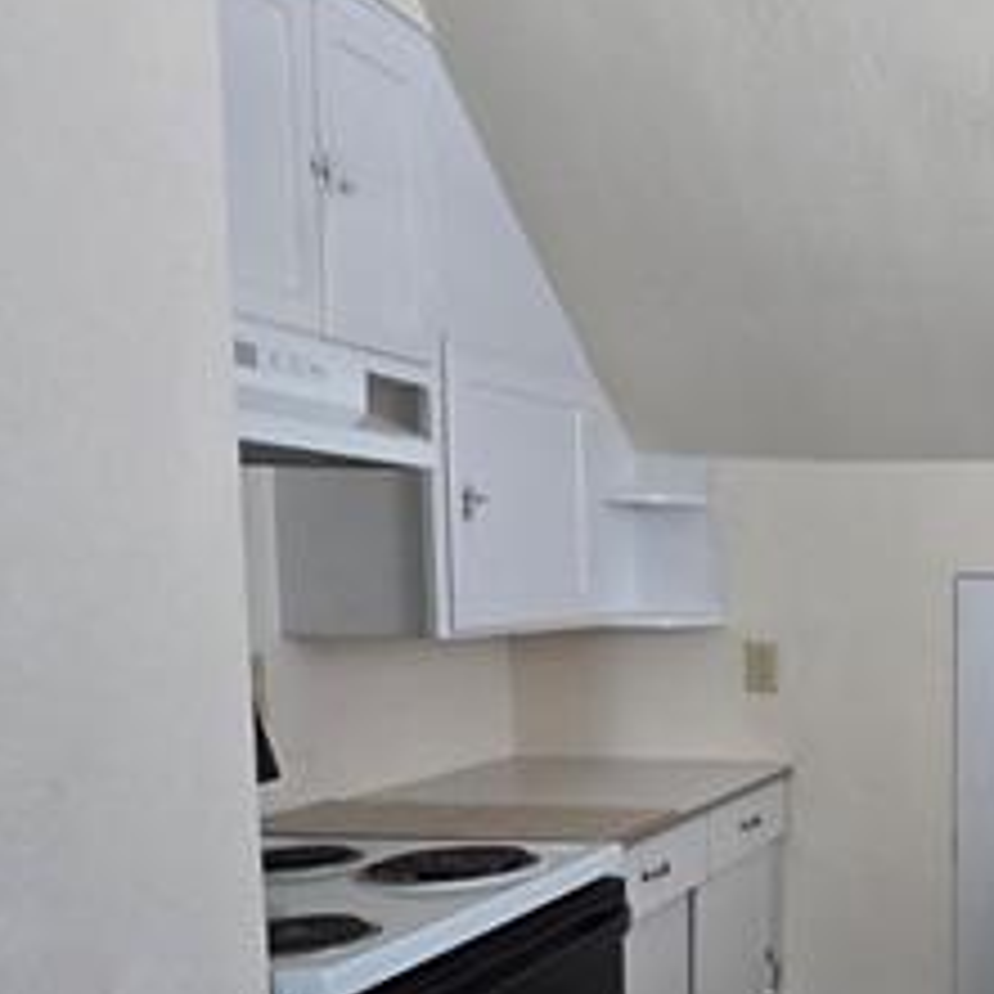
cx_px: 1210
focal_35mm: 40
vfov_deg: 40.7
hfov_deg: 33.5
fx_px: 1299
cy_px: 738
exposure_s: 1/60
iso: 160
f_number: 2.2
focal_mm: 2.2
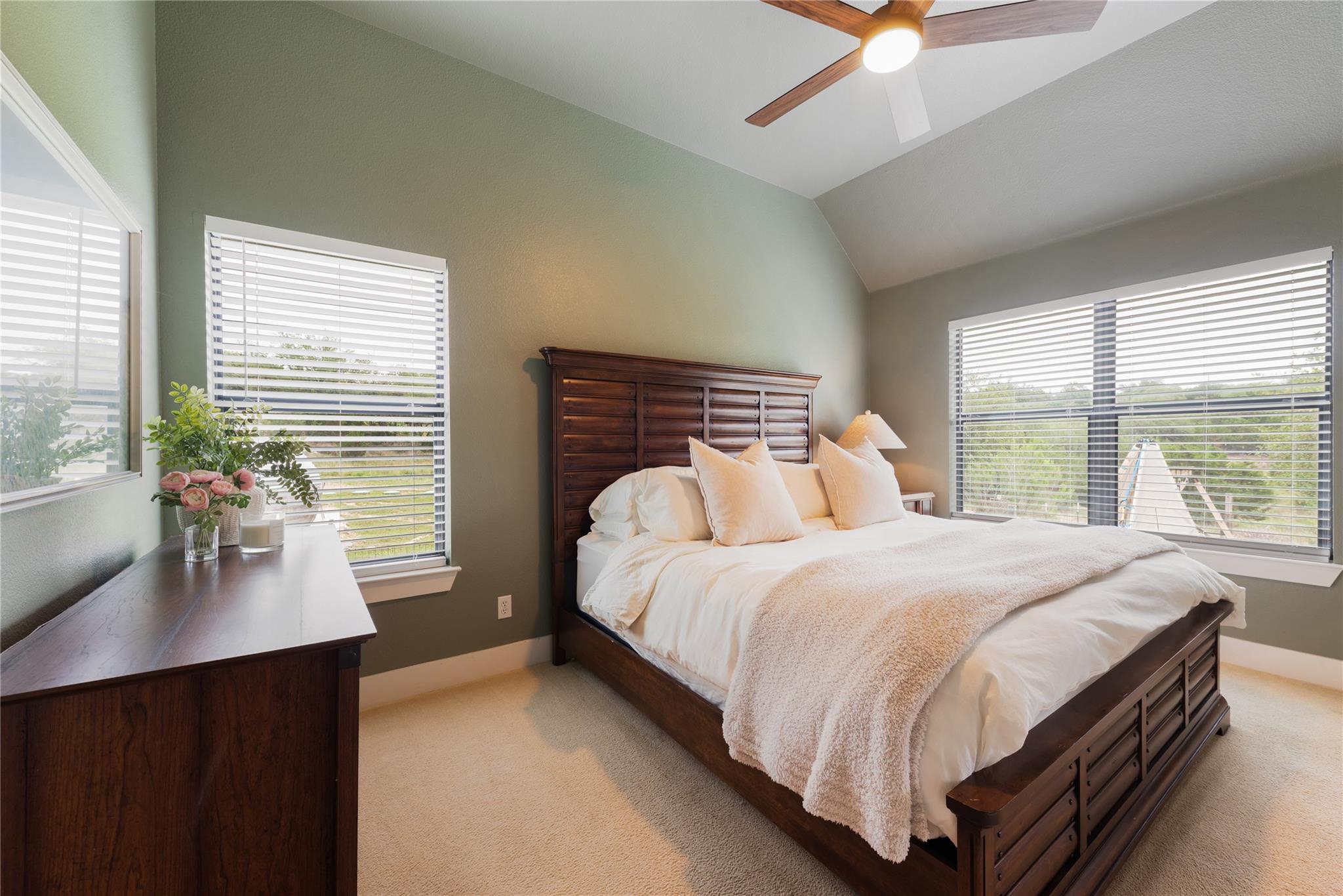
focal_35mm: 14
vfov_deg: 81.2
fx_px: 522
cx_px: 672
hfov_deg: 104.2
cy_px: 448
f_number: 8
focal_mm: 14
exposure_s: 1/2.5
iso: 400
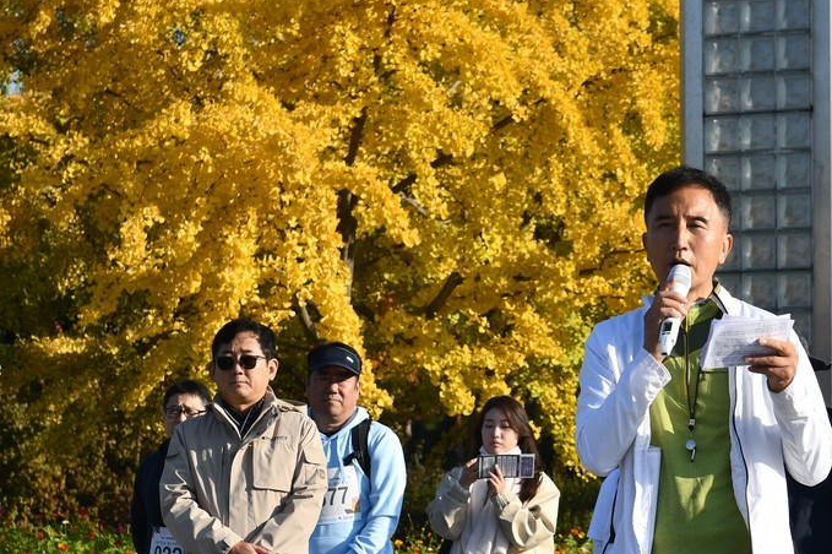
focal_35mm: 198
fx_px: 4574
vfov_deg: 6.9
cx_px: 676
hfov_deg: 10.4
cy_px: 368
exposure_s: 1/500
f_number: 6.3
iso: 200
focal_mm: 70
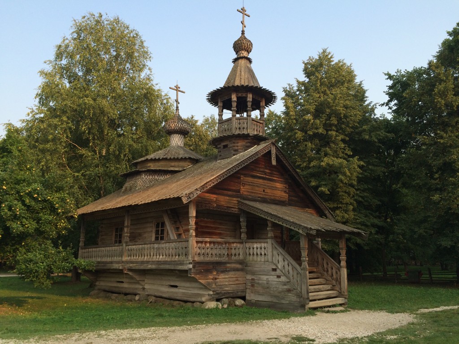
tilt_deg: +11.4
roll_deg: +0.2
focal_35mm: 29
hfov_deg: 61.7
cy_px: 172
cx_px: 230
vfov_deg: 48.2
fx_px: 385
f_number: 2.2
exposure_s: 1/684
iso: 32
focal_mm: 4.15
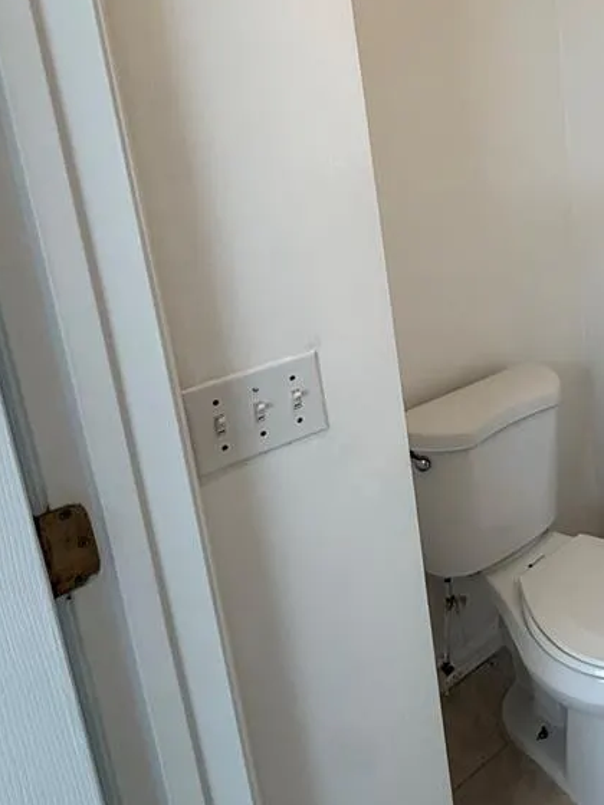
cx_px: 630
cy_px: 237
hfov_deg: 39.9
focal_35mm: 30
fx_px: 698
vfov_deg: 57.9
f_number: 2.2
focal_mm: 2.22
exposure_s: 1/120
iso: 125
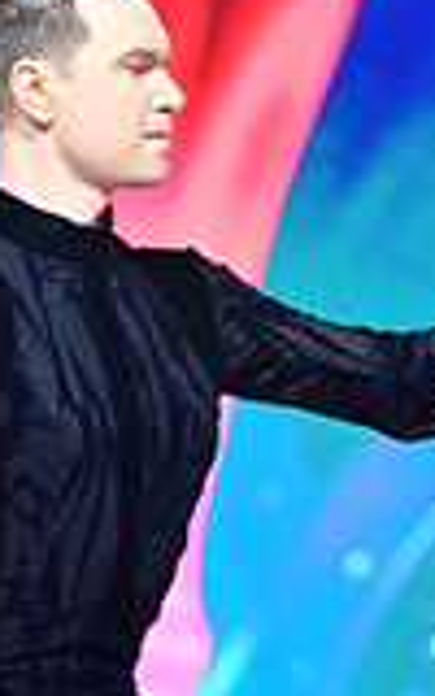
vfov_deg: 6.1
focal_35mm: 343
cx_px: 122
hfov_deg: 3.8
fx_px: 6506
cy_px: 922
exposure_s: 1/320
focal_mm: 93
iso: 1600
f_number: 2.8
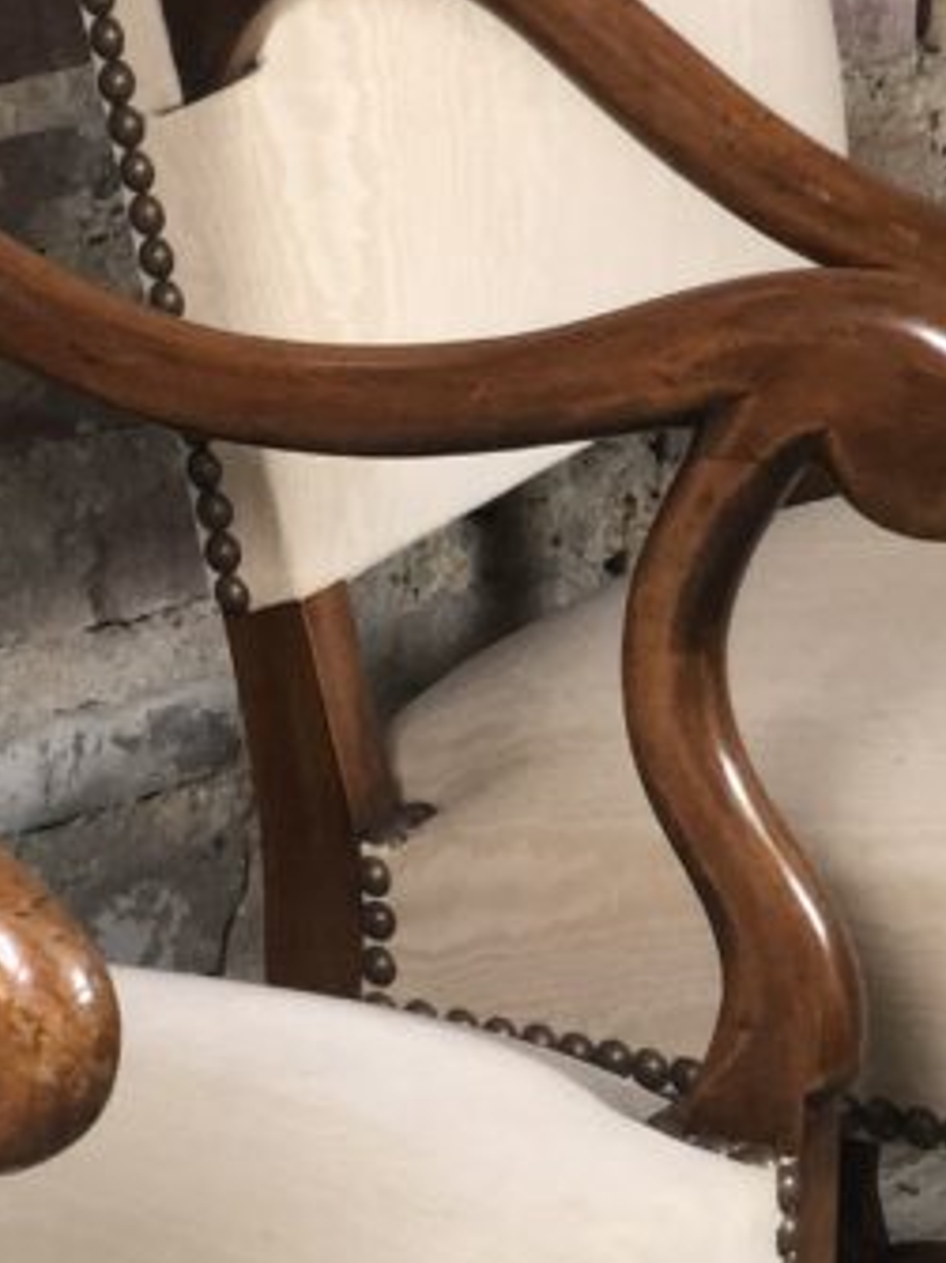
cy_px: 1463
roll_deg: +1.9
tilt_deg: -23.8
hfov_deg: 9.2
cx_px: -256
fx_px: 5797
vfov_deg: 12.2
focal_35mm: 159
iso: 125
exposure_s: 1/25
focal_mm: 6
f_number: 2.4
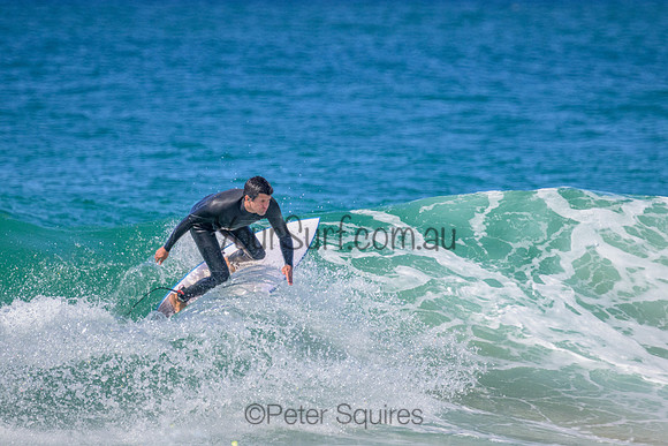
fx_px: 16917
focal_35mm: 912
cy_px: 192
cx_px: 346
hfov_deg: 2.3
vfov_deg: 1.5
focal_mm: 800
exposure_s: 1/2000
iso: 2000
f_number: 11
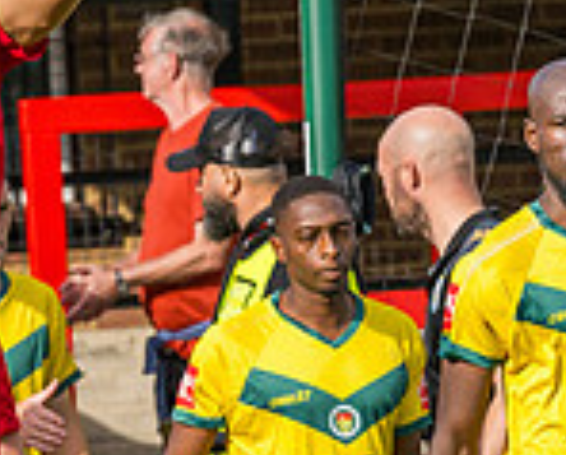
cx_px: -224
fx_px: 9685
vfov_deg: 2.7
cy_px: 398
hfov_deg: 3.3
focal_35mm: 577
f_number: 5
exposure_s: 1/3200
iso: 400
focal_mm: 135
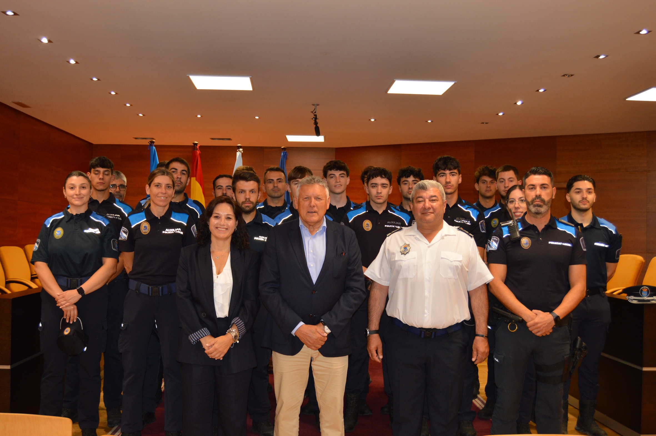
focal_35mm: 36
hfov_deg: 53.2
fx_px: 655
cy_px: 218
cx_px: 328
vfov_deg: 36.8
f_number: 3.8
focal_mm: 24
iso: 560
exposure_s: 1/60
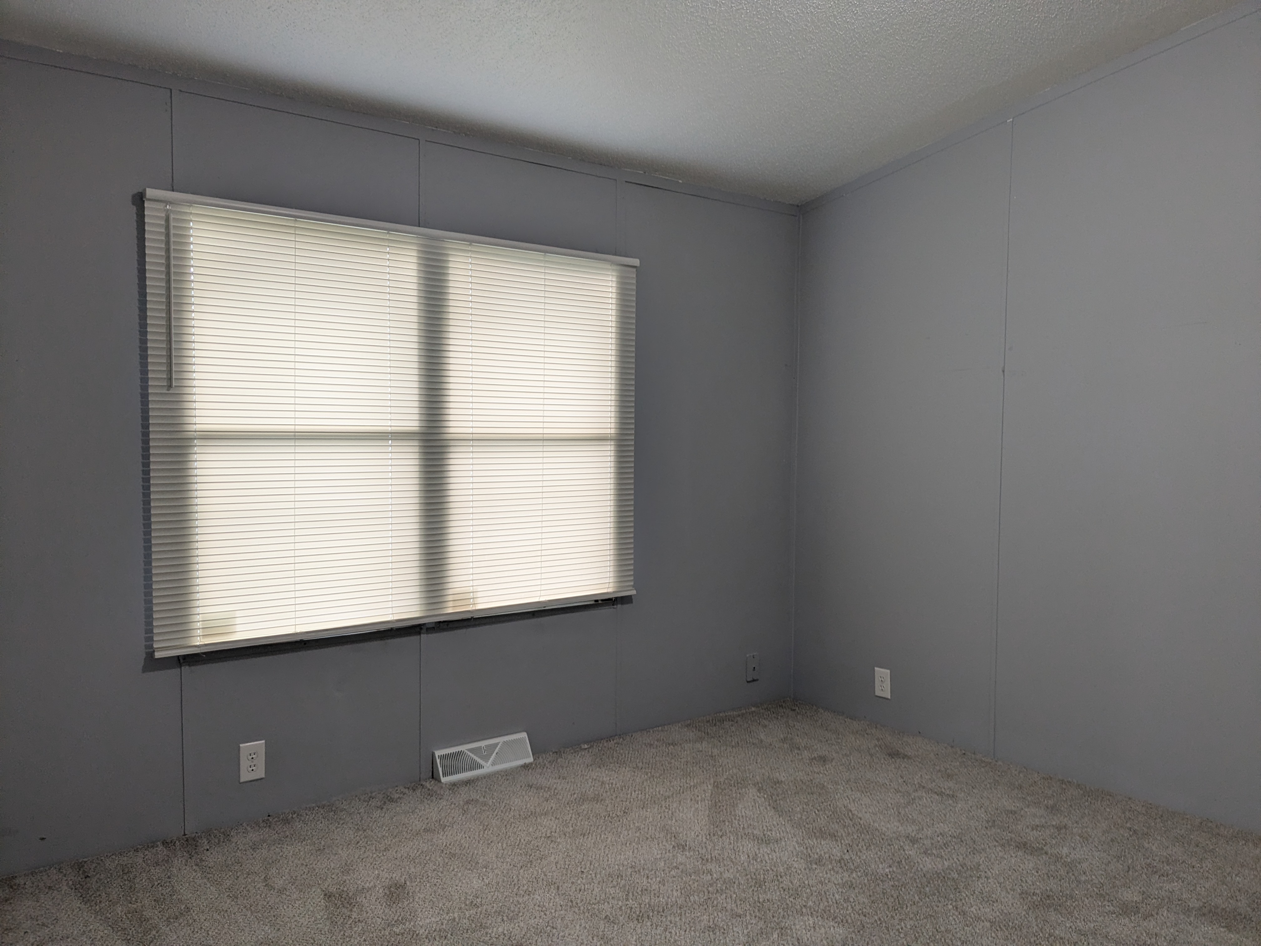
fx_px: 984
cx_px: 630
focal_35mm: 27
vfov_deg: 51.4
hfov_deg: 65.3
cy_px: 473
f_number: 1.73
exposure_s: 1/60
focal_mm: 4.38
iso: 99
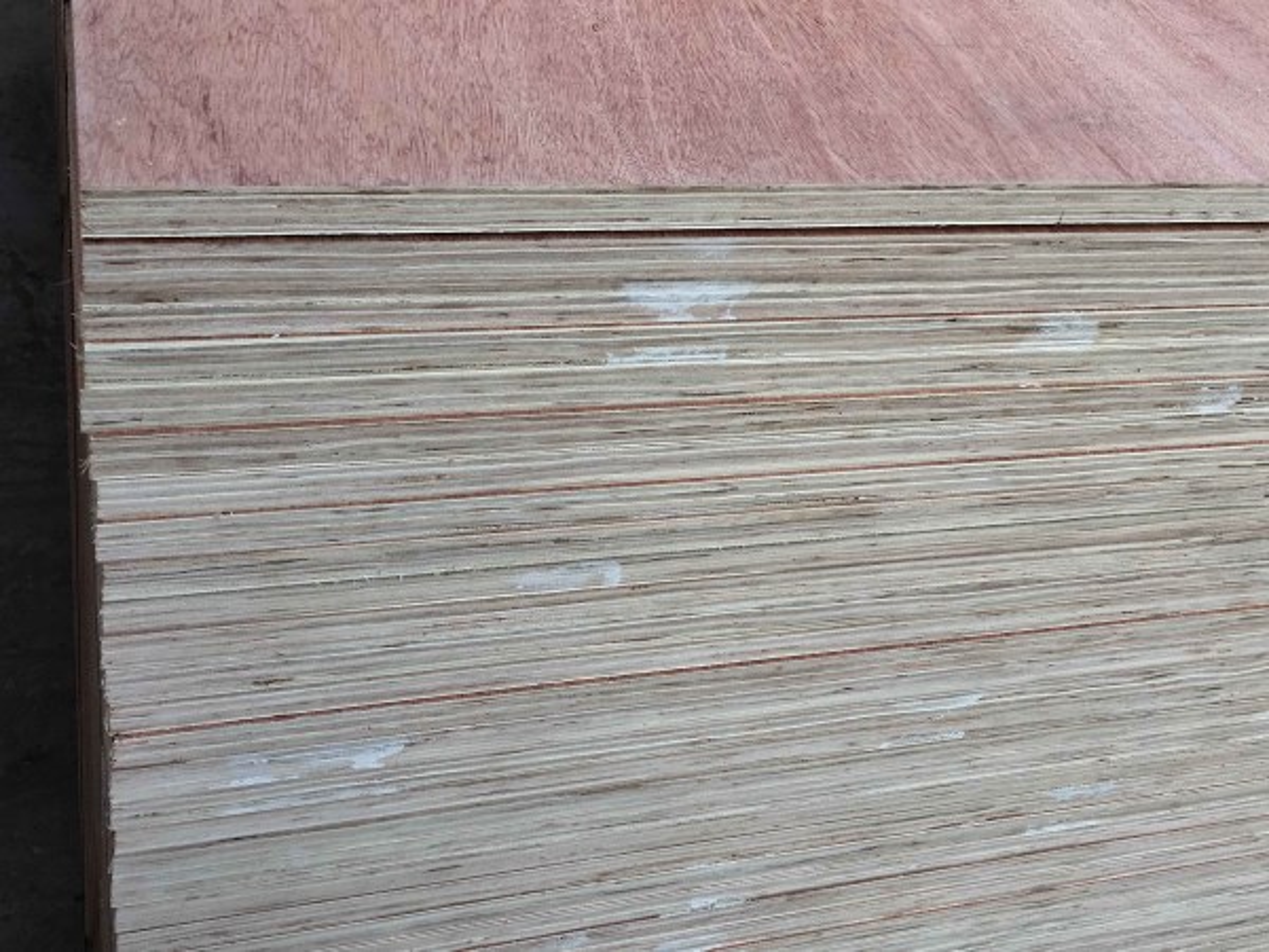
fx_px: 1063
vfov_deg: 48.2
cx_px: 634
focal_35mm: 29
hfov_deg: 61.7
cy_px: 476
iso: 50
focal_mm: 4.15
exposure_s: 1/17
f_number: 2.2
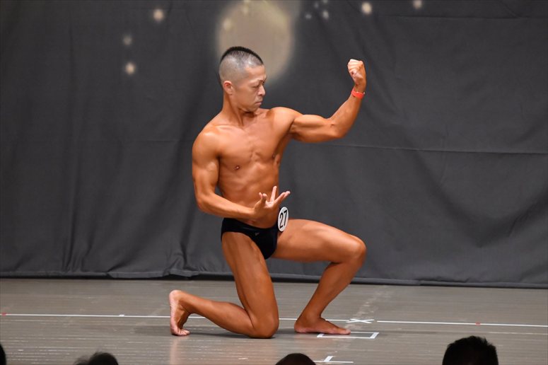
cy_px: 182
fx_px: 4564
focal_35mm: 300
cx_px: 274
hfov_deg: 6.9
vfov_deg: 4.6
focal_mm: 200
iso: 6400
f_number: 5.6
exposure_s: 1/400
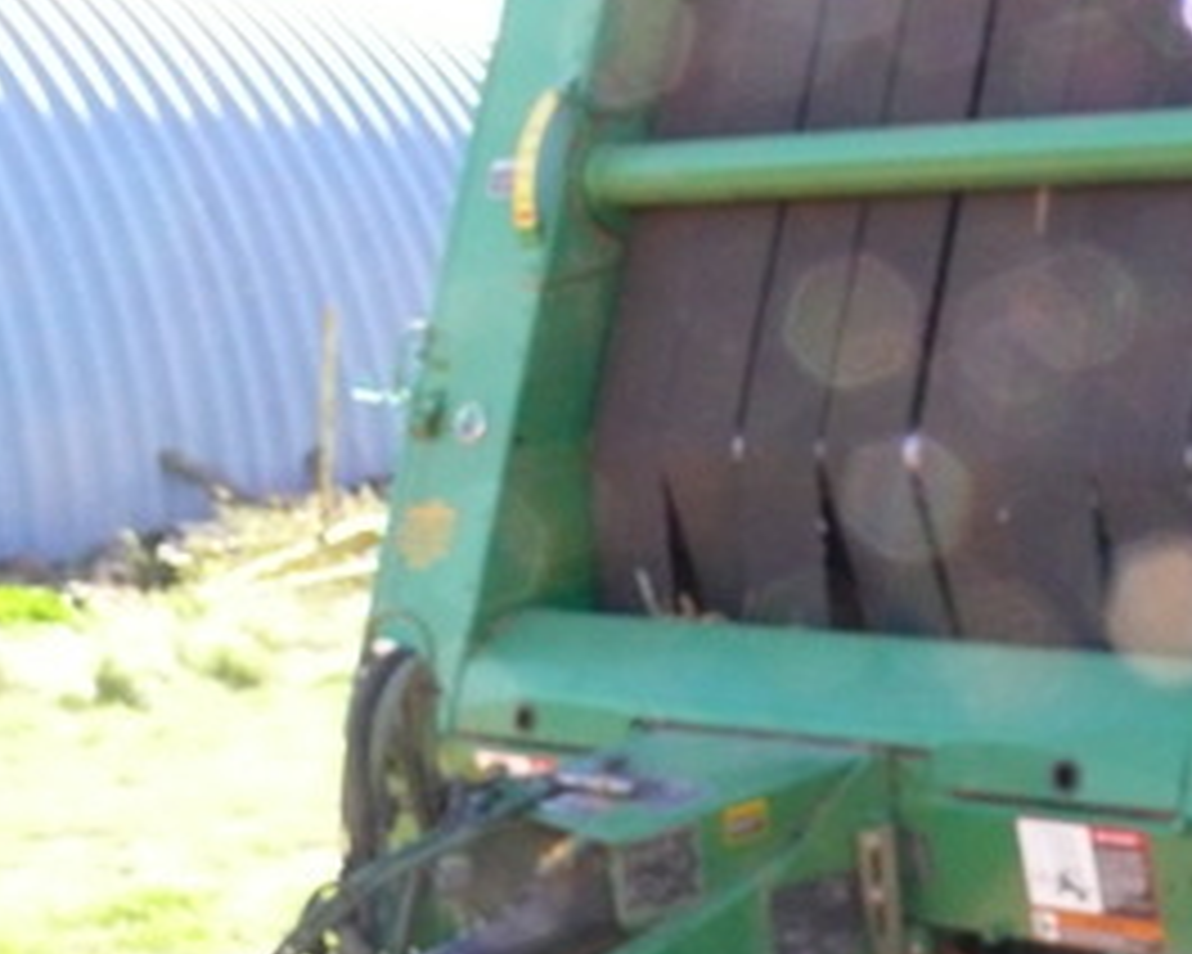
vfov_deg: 16.7
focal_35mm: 92
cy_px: 562
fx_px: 3246
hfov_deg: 20.1
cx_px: 1205
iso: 400
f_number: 5.6
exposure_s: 1/200
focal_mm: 9.4
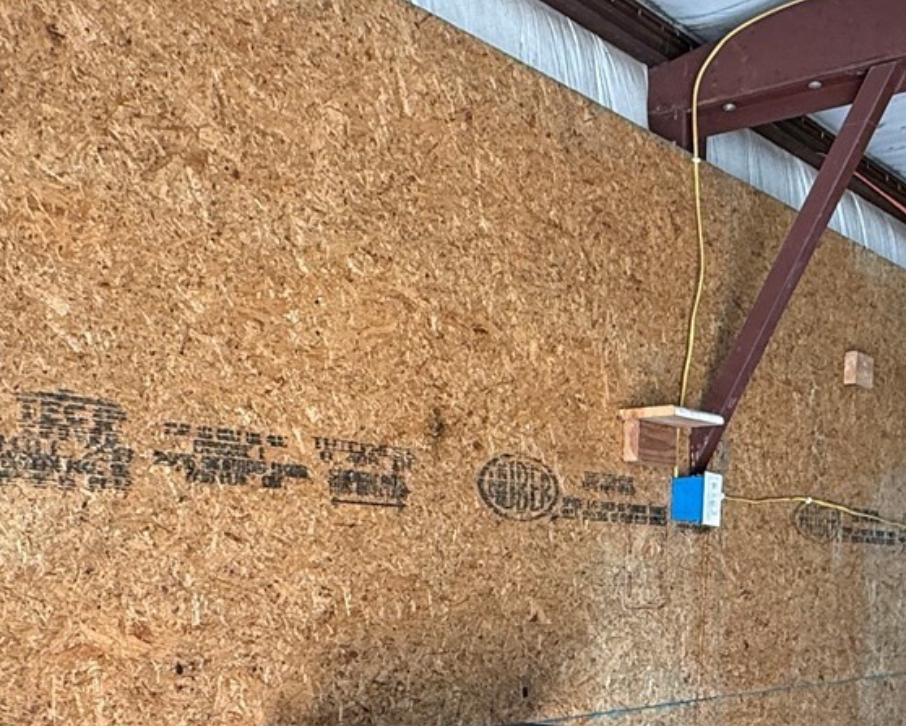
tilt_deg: -3.3
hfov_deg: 39.2
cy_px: 692
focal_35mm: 47
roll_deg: -1.3
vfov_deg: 30.3
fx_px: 1261
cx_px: 588
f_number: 2.2
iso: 80
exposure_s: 1/120
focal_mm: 2.22
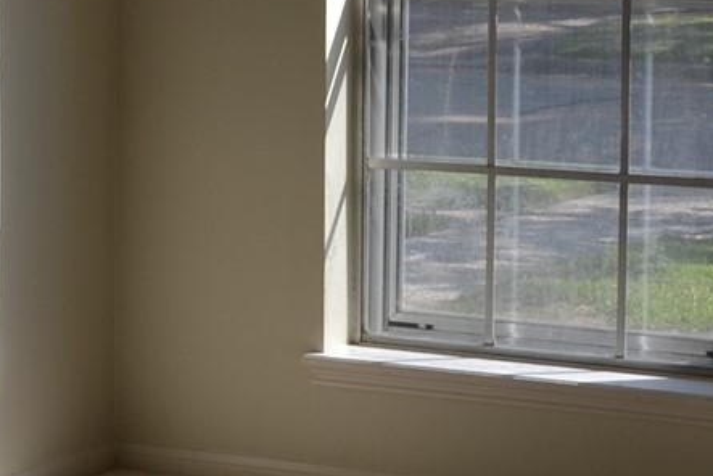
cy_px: 162
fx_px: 2913
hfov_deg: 13.9
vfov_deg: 9.3
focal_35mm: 147
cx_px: 111
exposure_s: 1/125
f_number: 5.6
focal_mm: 20
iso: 100
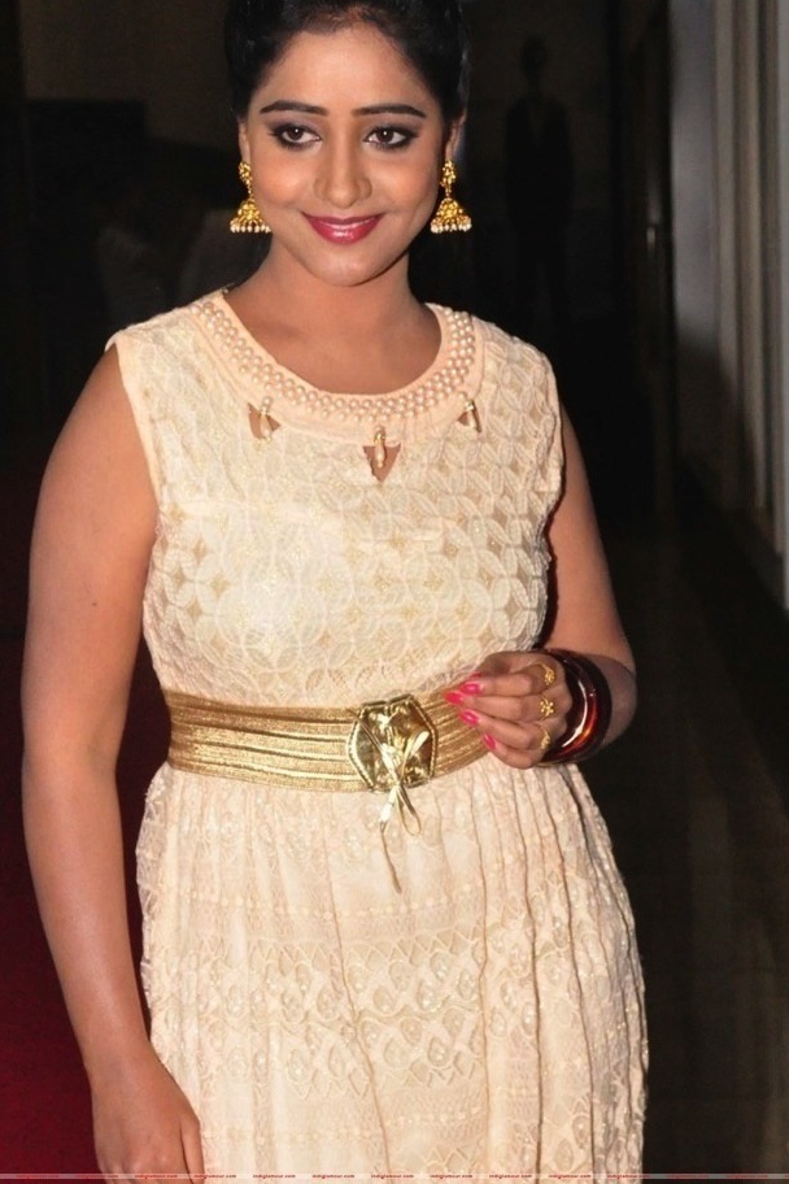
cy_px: 621
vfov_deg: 21.5
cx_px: 392
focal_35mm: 95
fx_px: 3123
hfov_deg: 14.4
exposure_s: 1/125
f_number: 6.3
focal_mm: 48
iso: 3200
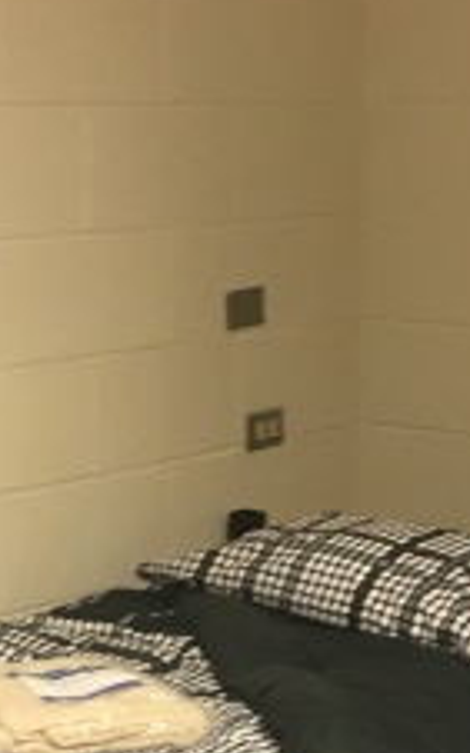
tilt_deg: -15.0
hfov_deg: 12.0
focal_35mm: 109
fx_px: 2237
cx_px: 200
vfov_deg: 18.7
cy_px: 710
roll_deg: +0.5
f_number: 2.2
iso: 100
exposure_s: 1/30
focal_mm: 4.15
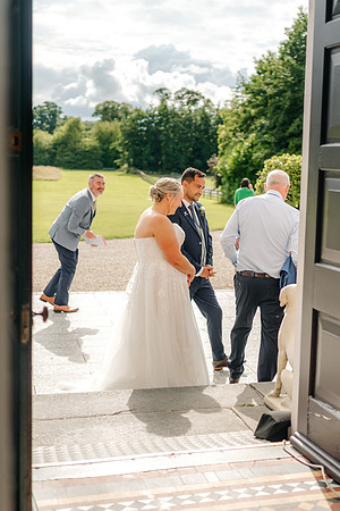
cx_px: 253
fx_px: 751
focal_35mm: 53
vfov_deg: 37.5
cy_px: 257
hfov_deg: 25.2
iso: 100
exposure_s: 1/5000
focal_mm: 35
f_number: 1.8
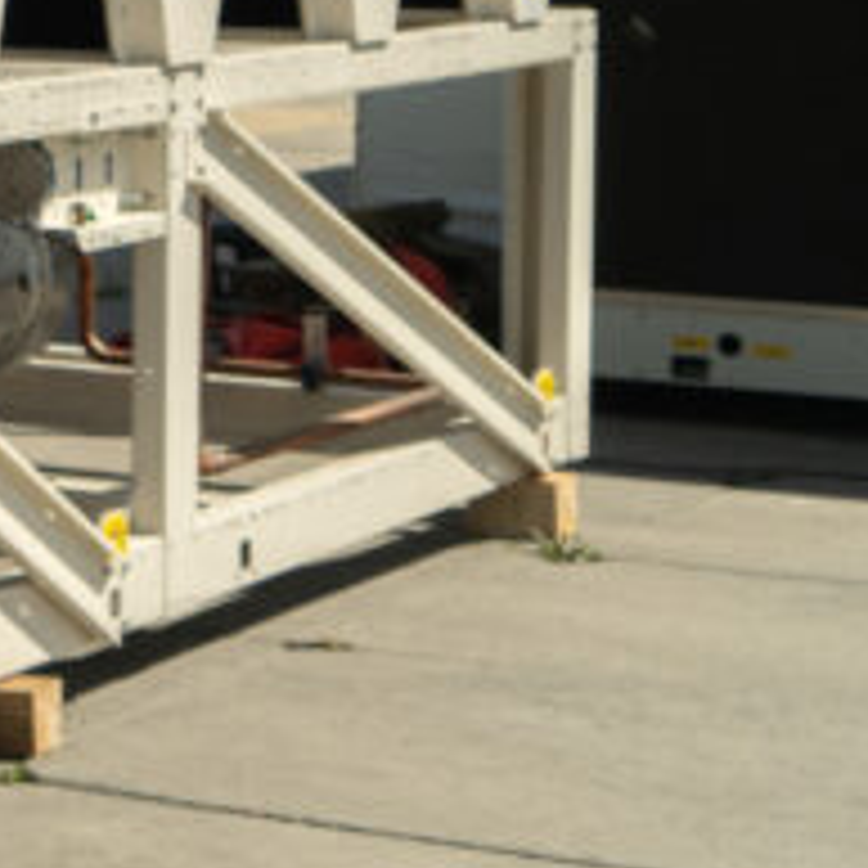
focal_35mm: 149
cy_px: -7
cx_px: -1282
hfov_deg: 10.1
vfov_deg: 11.6
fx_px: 4227
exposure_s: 1/125
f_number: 4
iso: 100
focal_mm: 33
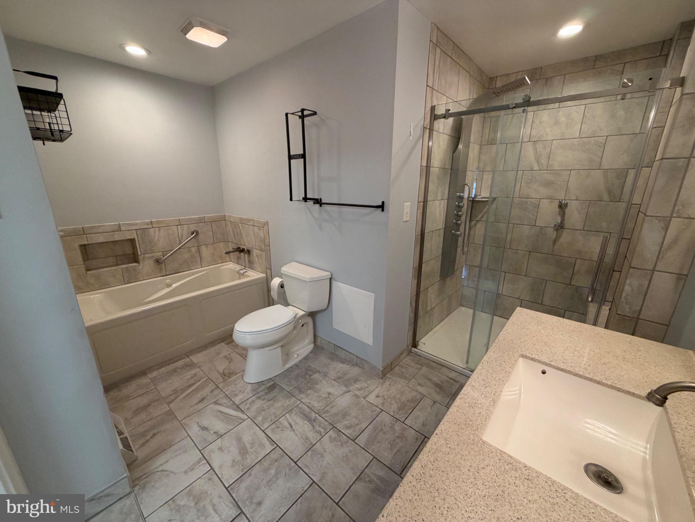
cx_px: 348
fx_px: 281
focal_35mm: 14
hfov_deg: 102.1
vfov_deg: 85.7
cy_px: 261
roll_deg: +0.0
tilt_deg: -16.4
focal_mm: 2.22
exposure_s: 1/60
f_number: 2.2
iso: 160
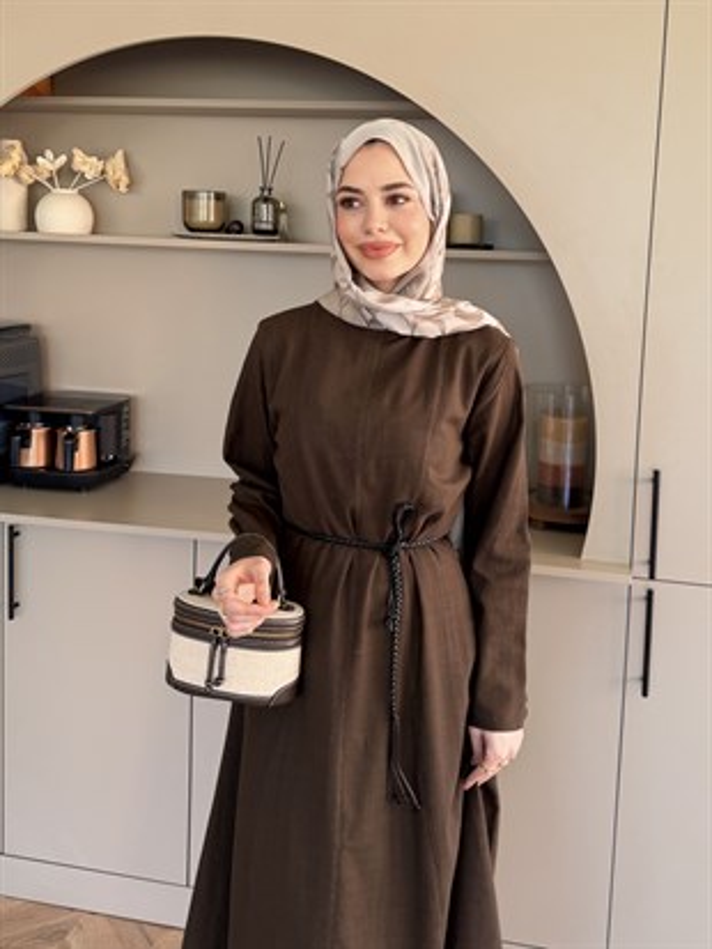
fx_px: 658
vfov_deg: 71.6
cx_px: 356
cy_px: 474
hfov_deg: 56.8
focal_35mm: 24
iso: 125
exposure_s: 1/121
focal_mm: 6.76
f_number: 1.78
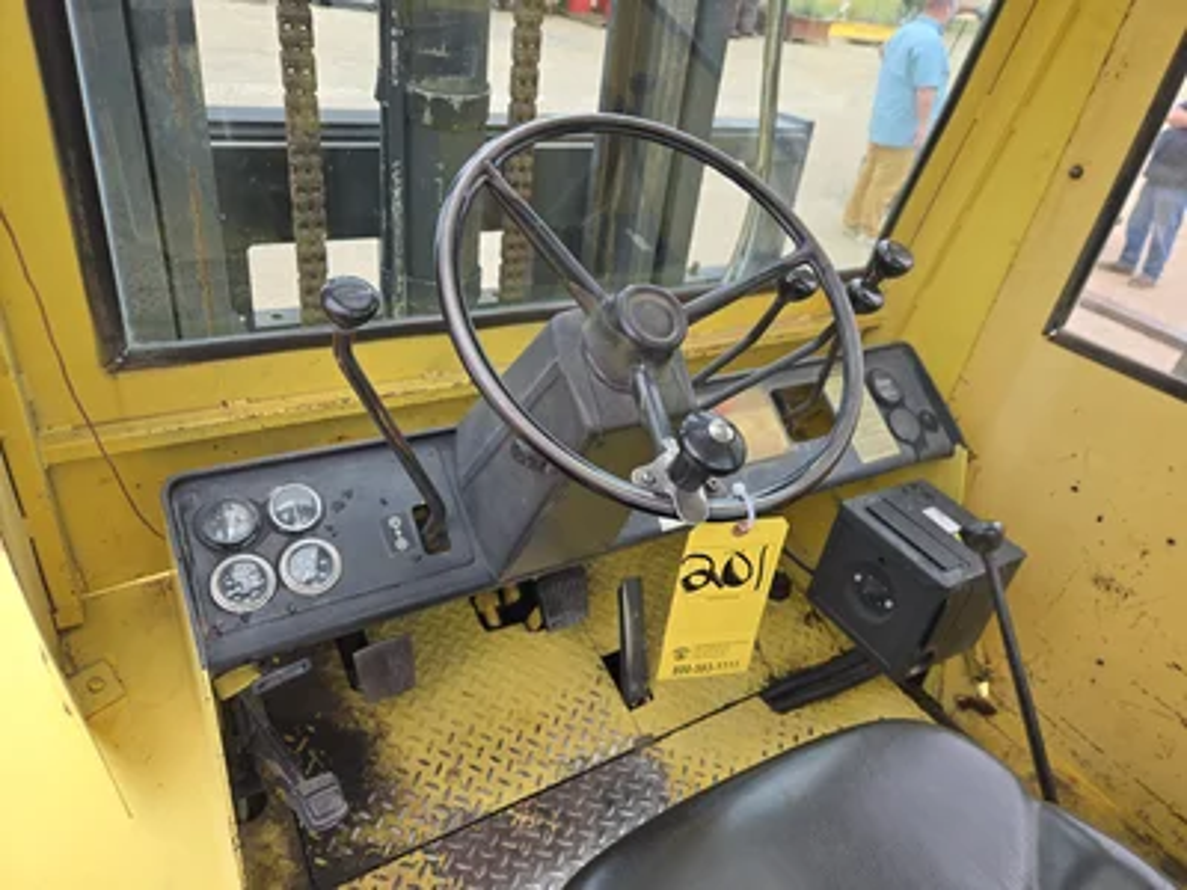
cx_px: 594
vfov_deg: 58.9
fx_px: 789
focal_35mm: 23
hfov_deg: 73.9
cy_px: 445
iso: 25
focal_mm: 5.4
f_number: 1.8
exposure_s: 1/387
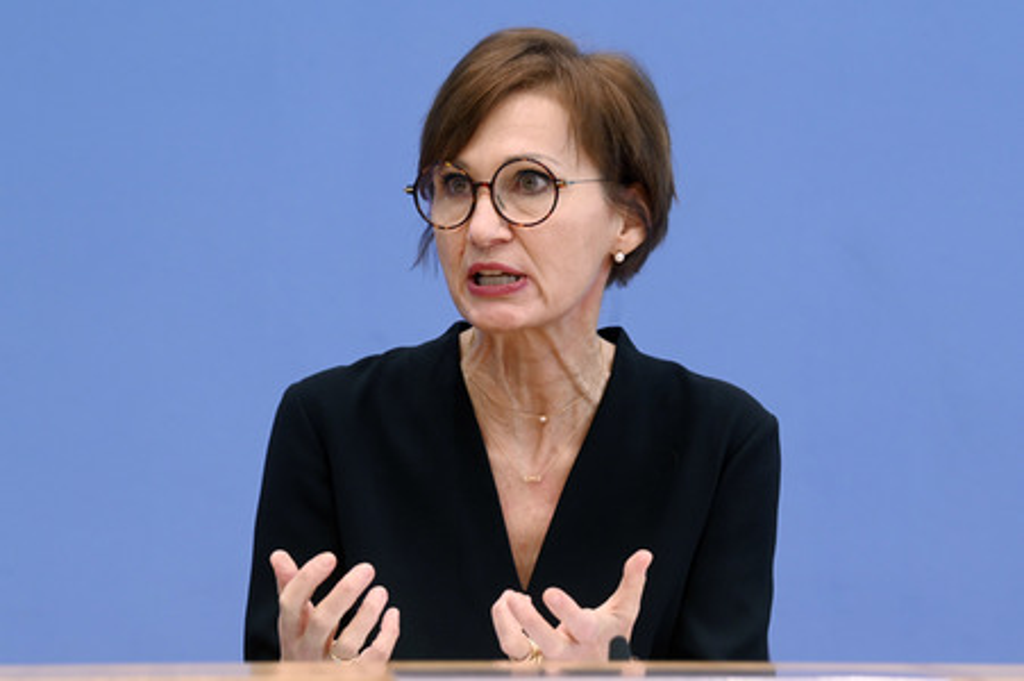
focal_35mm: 105
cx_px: 512
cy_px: 340
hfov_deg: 19.5
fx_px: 2984
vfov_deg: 13.0
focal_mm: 105
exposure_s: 1/250
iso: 2500
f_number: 6.3
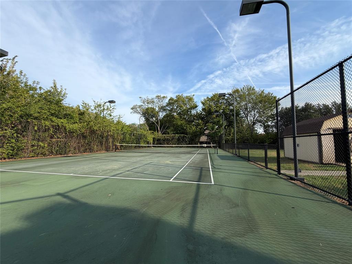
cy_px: 132
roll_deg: +0.2
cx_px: 176
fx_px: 142
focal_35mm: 14
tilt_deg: +3.7
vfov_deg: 85.7
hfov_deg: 102.1
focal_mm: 2.22
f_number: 2.2
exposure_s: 1/770
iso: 25
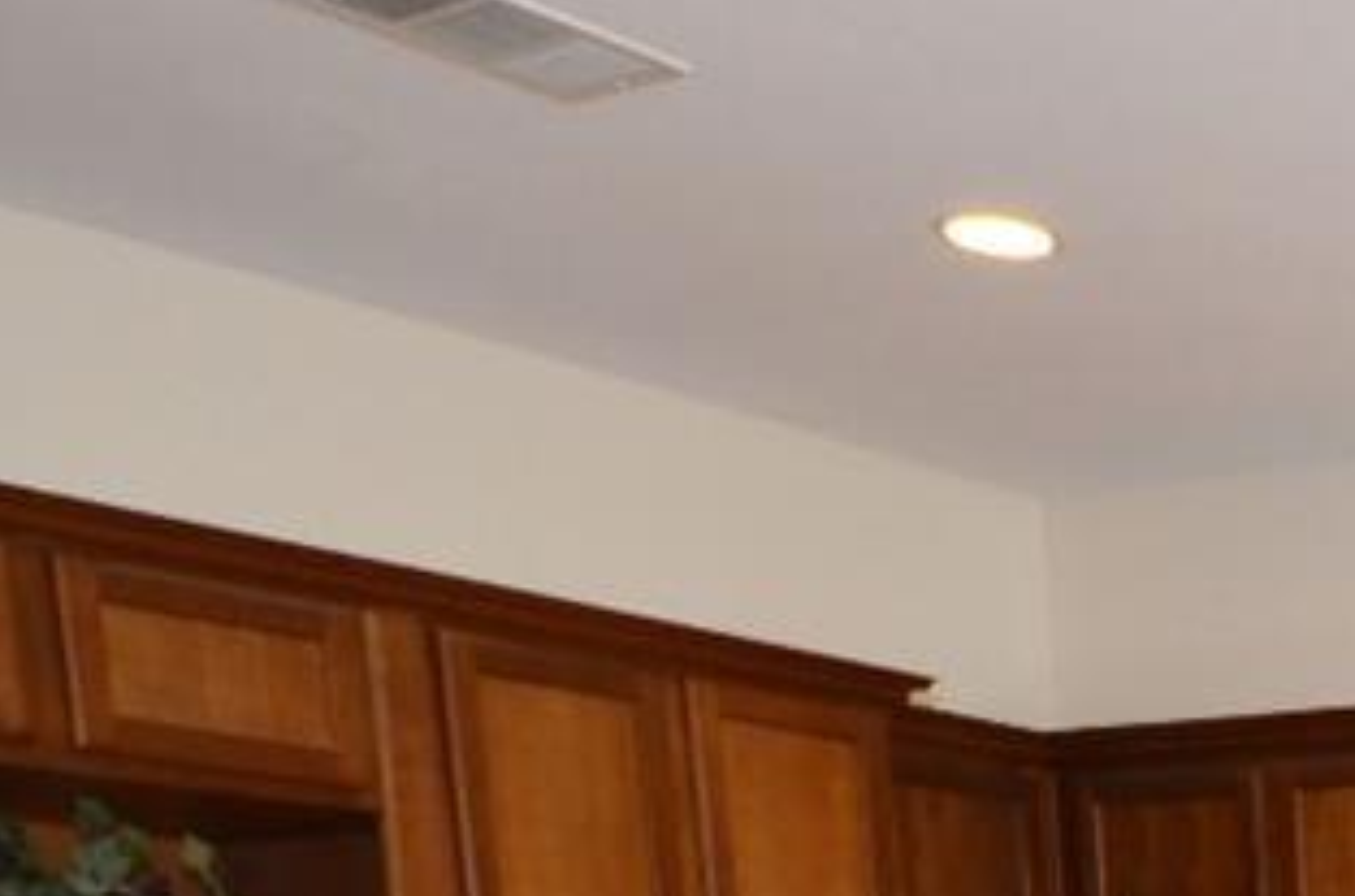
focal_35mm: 68
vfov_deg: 15.9
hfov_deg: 23.4
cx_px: 2061
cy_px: 1757
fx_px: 2560
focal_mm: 9.5
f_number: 4.8
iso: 800
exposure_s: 1/60
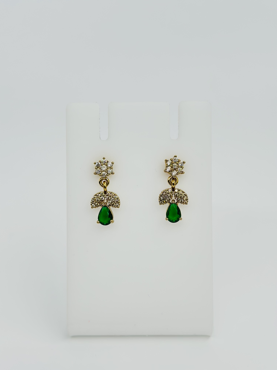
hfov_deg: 30.3
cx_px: 138
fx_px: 512
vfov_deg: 39.7
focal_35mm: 48
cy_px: 185
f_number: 1.78
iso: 80
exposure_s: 1/1009
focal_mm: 6.86
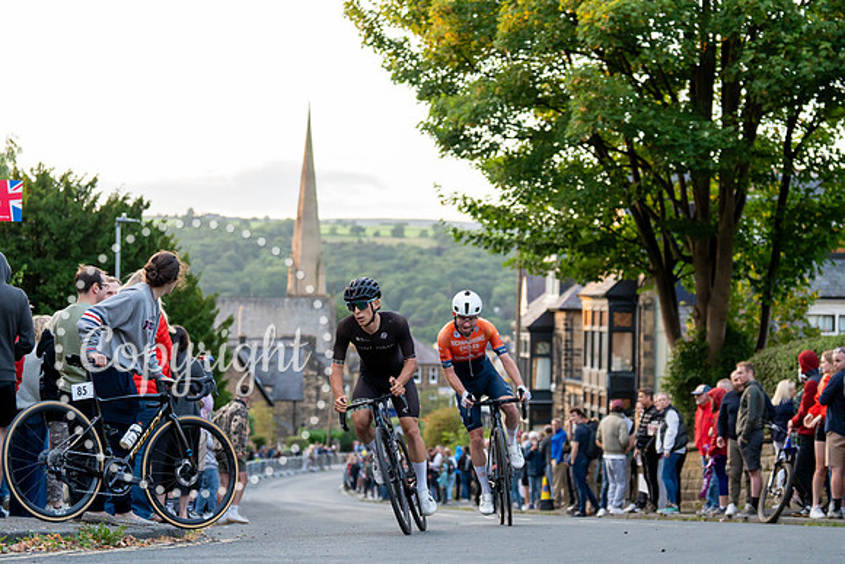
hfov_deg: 28.8
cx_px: 422
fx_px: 1643
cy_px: 282
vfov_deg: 19.5
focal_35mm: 70
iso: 2000
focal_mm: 70
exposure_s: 1/1000
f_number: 2.8
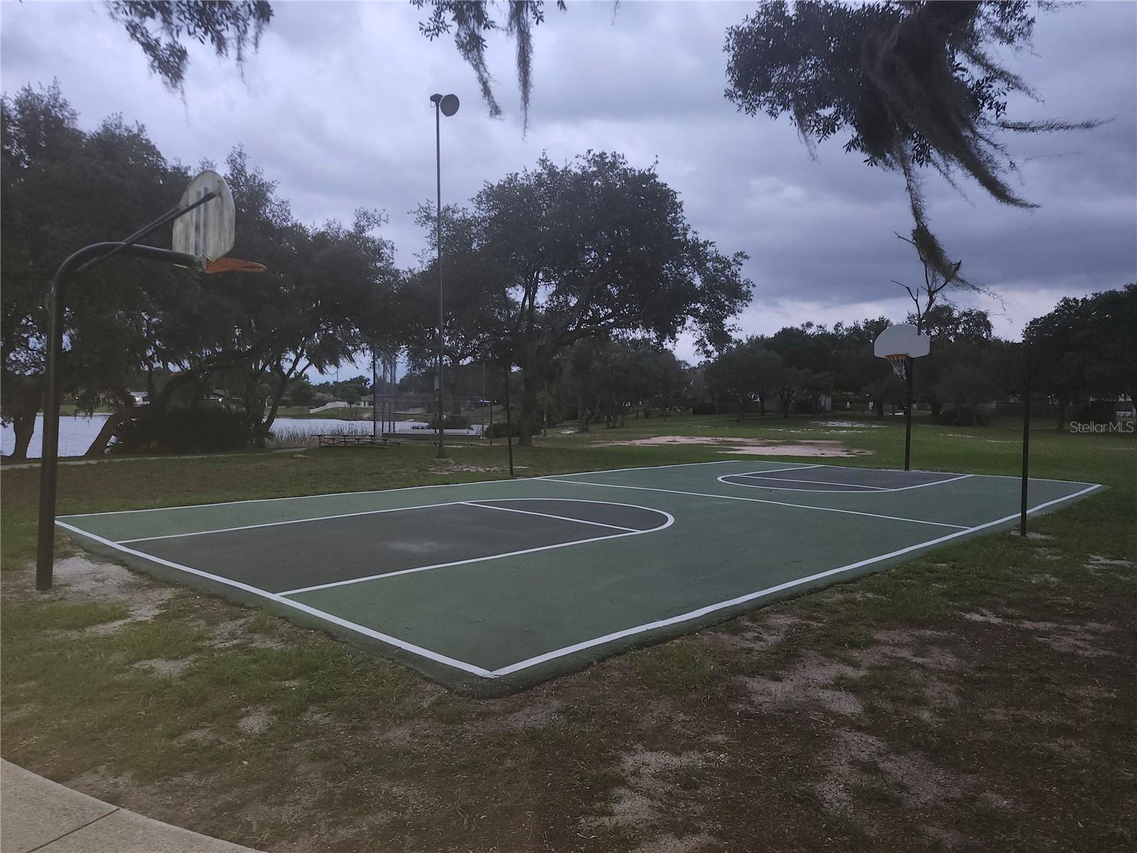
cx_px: 568
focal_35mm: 23
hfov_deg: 73.9
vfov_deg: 58.9
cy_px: 426
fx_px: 755
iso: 125
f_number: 1.8
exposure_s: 1/20
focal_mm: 5.54
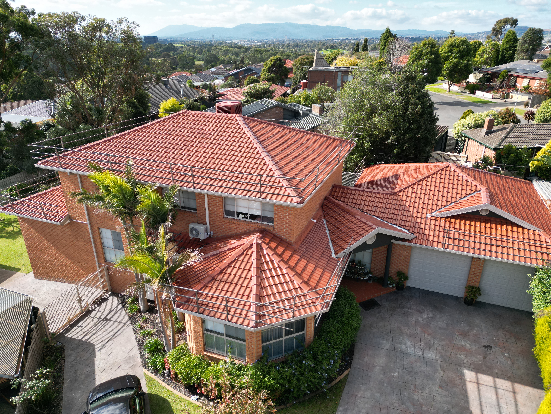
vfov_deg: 56.8
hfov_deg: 71.6
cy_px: 207
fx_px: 382
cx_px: 276
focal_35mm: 24
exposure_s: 1/1600
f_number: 1.7
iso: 200
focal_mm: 6.72
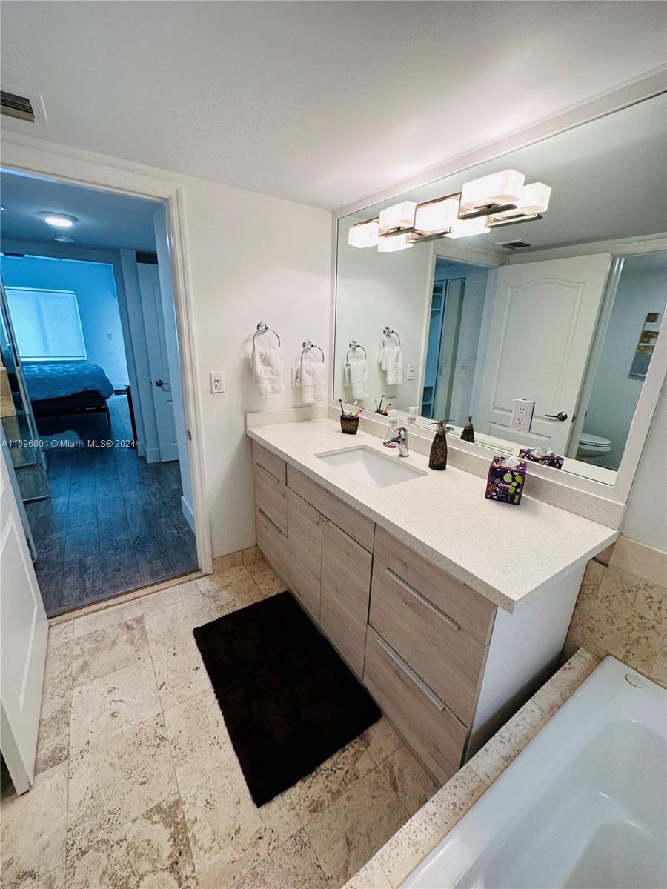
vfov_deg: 102.1
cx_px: 334
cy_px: 444
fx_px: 360
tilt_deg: -16.0
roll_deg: -0.9
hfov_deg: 85.7
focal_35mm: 14
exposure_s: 1/120
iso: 125
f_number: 2.2
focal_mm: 2.22
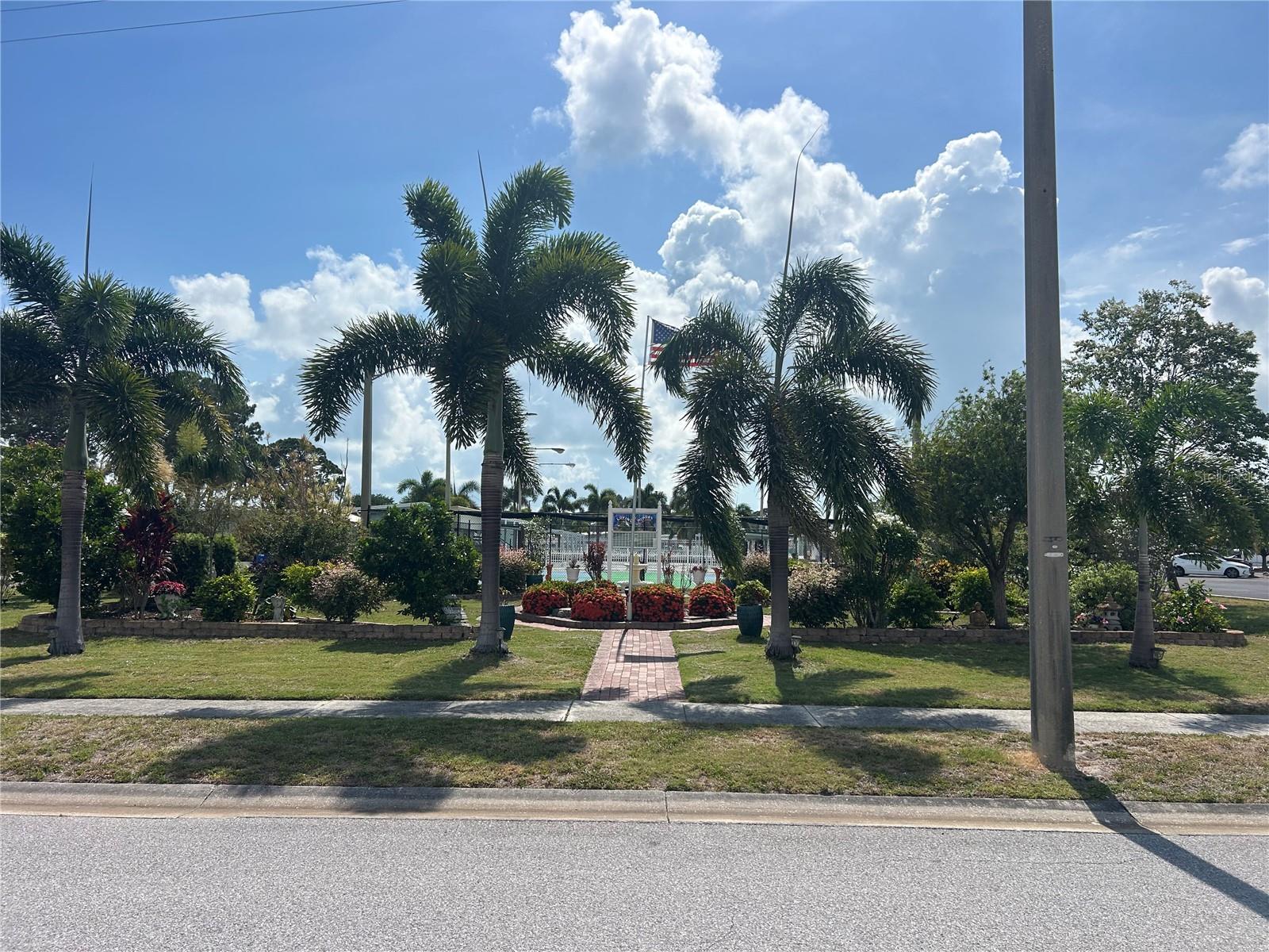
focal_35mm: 26
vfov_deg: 53.1
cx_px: 634
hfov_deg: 67.3
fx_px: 953
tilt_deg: +4.5
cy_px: 476
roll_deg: -0.4
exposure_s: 1/8696
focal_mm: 5.7
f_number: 1.5
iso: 50
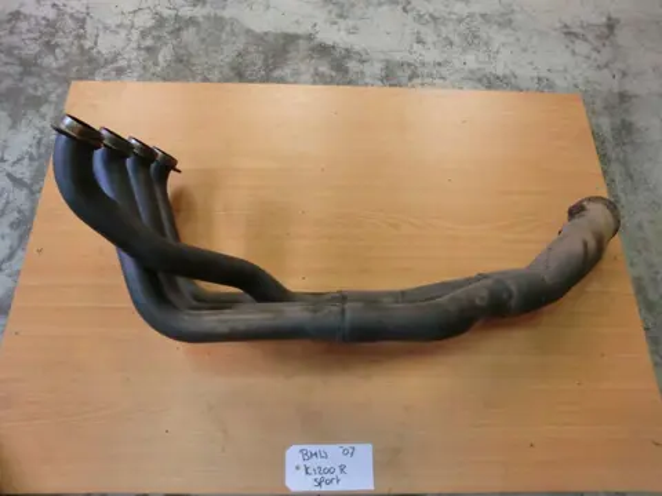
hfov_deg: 65.3
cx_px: 331
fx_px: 516
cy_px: 248
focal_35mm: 27
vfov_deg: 51.4
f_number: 3.2
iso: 320
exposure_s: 1/60
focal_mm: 4.9
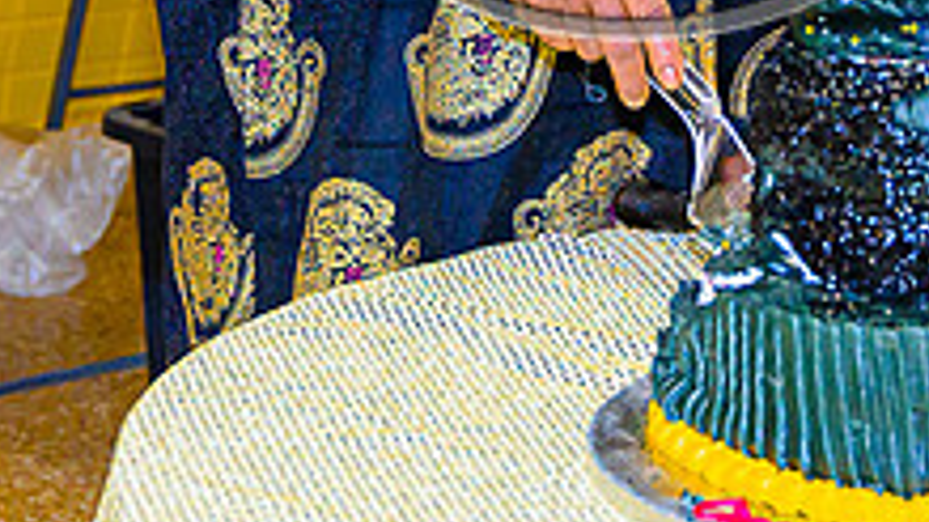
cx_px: 460
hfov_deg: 13.9
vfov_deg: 7.6
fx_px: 3817
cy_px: -356
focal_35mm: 155
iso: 1250
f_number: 3.2
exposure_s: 1/125
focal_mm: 32
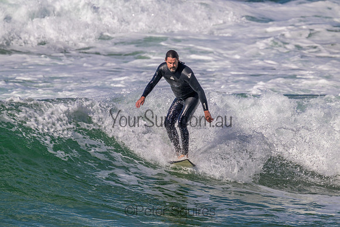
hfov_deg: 2.6
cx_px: 170
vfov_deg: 1.7
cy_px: 114
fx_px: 7557
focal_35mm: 800
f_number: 11
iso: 720
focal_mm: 800
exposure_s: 1/2000
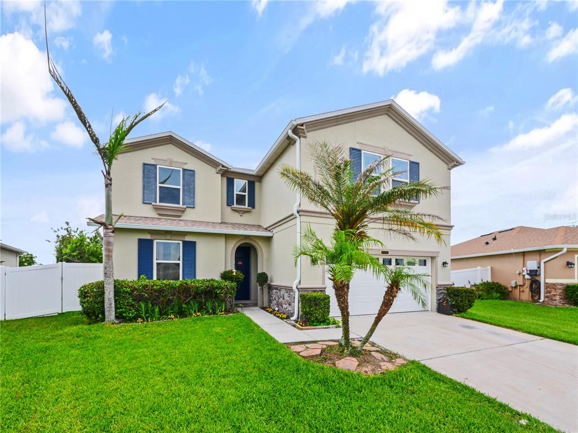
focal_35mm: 14
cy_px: 216
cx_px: 289
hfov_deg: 102.1
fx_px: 234
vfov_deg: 85.7
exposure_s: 1/250
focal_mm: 7
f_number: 6.3
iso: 200
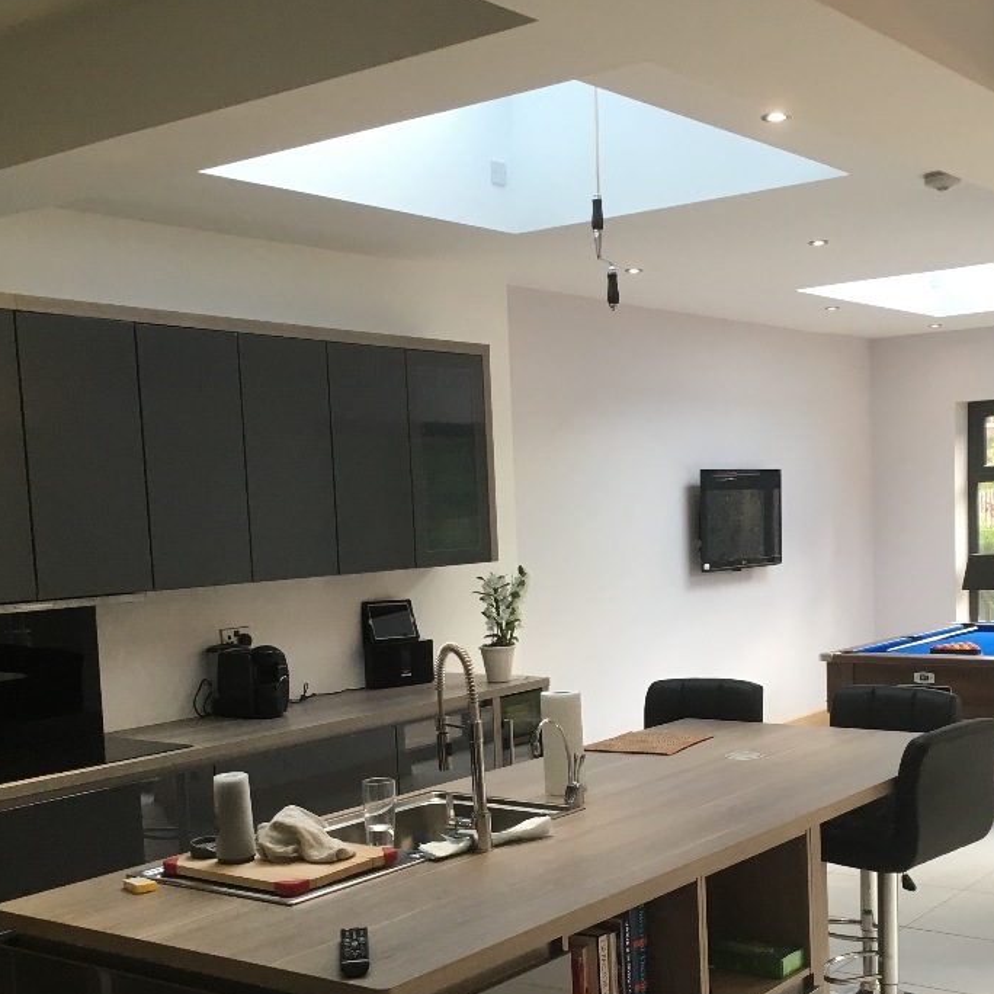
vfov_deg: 37.2
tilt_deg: -5.4
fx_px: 1462
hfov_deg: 37.5
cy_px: 655
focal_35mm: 45
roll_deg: +2.5
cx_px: 554
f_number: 2.2
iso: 40
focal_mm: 4.15
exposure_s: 1/33
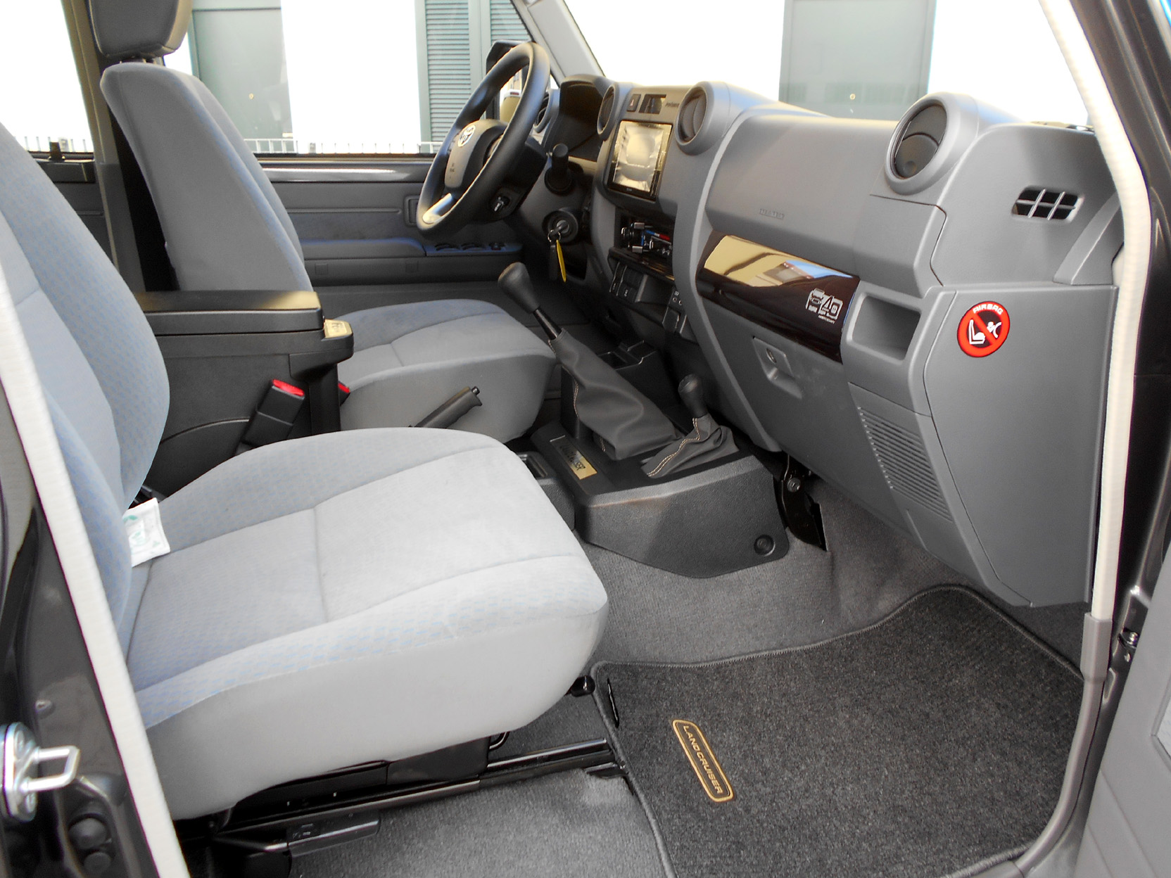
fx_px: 880
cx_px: 586
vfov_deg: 53.1
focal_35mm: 26
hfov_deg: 67.3
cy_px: 439
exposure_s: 1/40
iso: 80
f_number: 3.2
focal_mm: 4.6
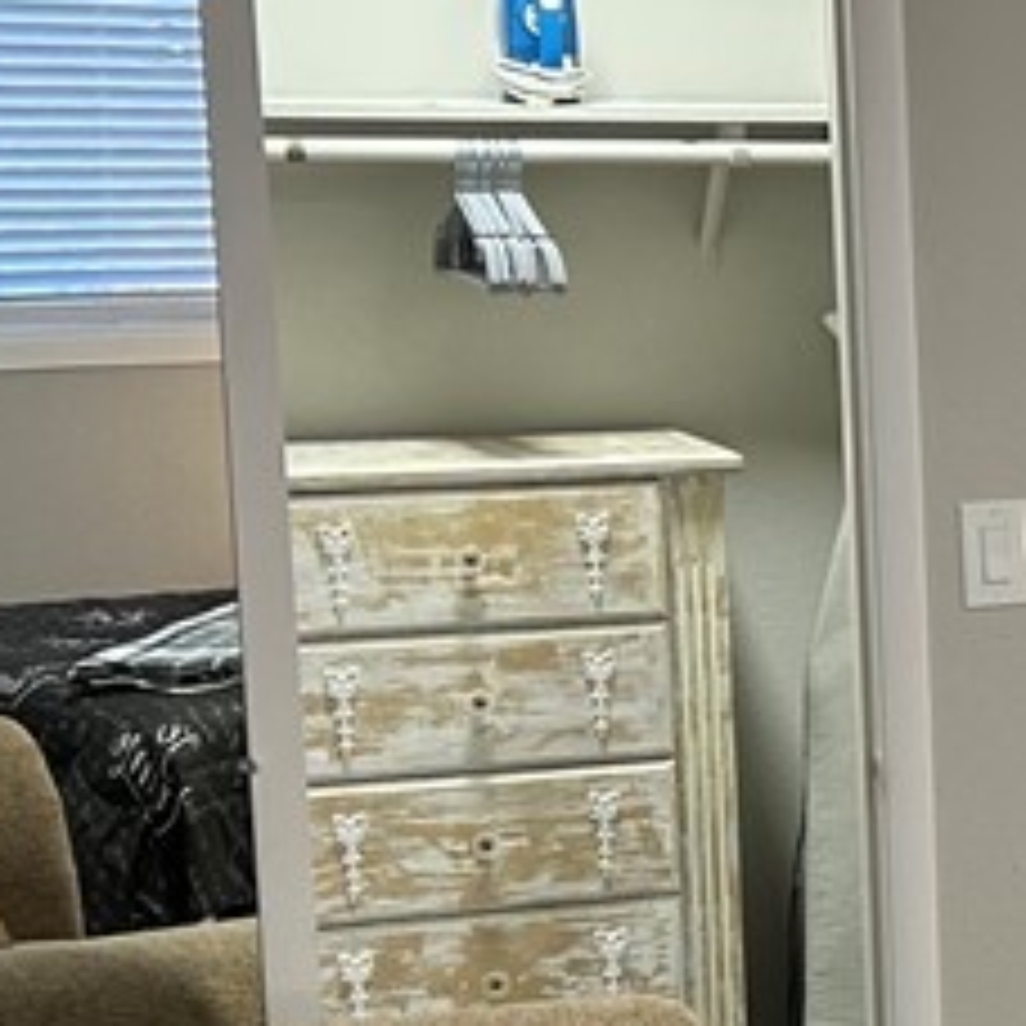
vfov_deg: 16.9
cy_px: 680
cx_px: 1804
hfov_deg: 14.9
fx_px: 3454
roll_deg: -0.1
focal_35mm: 103
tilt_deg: -9.3
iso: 125
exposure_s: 1/60
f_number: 1.5
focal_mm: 5.7
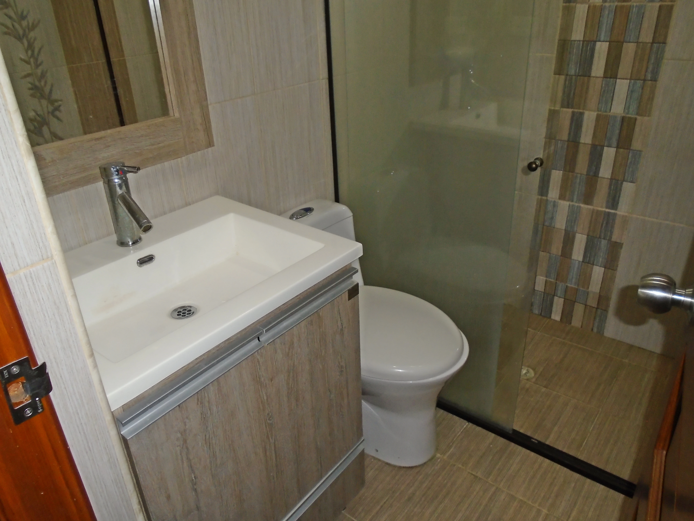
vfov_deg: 53.1
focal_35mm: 26
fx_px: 521
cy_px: 260
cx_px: 347
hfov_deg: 67.3
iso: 200
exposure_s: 1/30
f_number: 3.2
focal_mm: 4.6
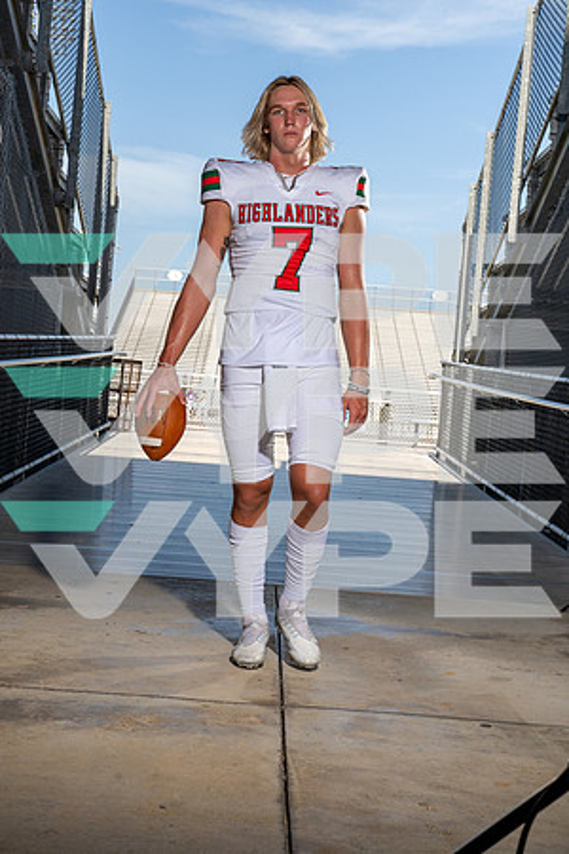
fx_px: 1209
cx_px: 284
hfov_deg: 26.5
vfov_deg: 38.9
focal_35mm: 51
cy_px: 427
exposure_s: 1/250
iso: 160
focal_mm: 51
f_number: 10
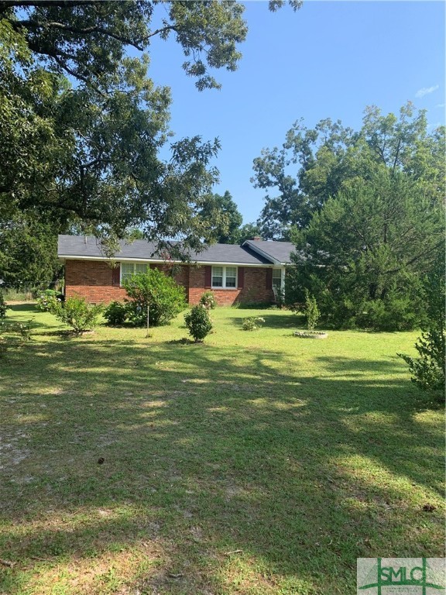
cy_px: 298
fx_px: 447
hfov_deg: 53.1
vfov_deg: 67.3
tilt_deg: +1.8
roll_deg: -1.9
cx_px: 223
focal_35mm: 26
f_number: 1.8
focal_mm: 4.25
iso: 25
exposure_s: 1/945
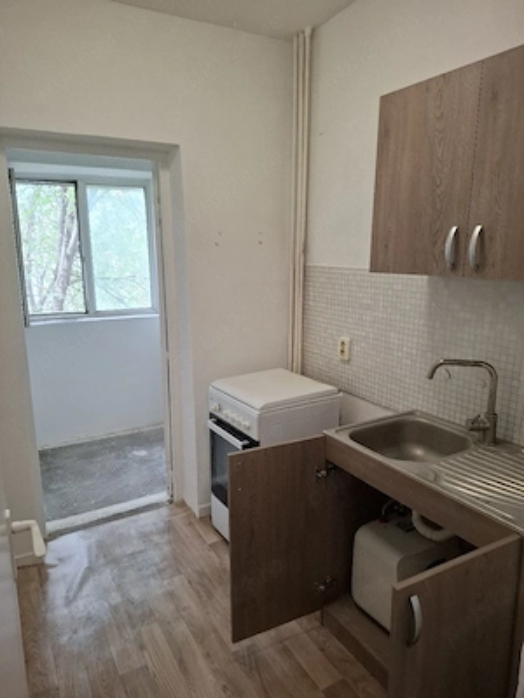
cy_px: 349
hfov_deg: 58.9
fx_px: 464
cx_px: 262
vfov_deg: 73.9
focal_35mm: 23
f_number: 1.8
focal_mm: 5.54
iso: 80
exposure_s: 1/100
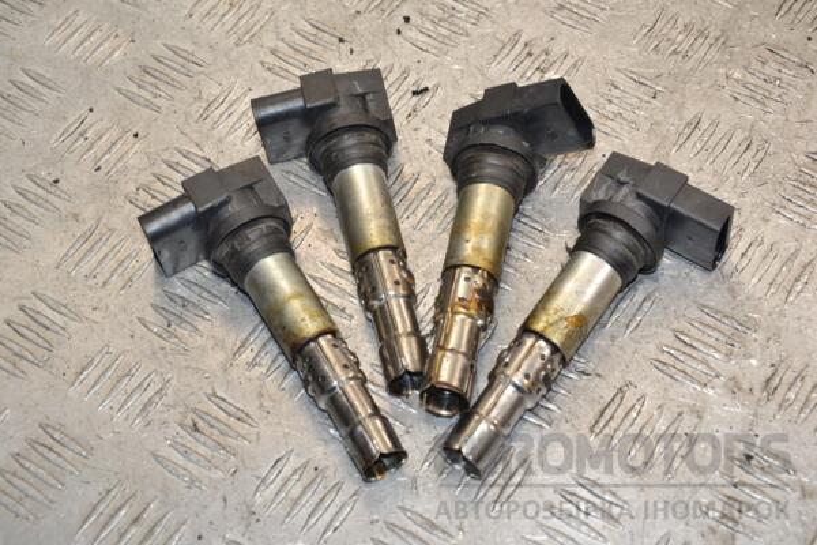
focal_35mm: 68
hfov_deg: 29.9
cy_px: 272
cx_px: 408
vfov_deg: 20.2
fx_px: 1532
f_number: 6.3
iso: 800
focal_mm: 45
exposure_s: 1/200
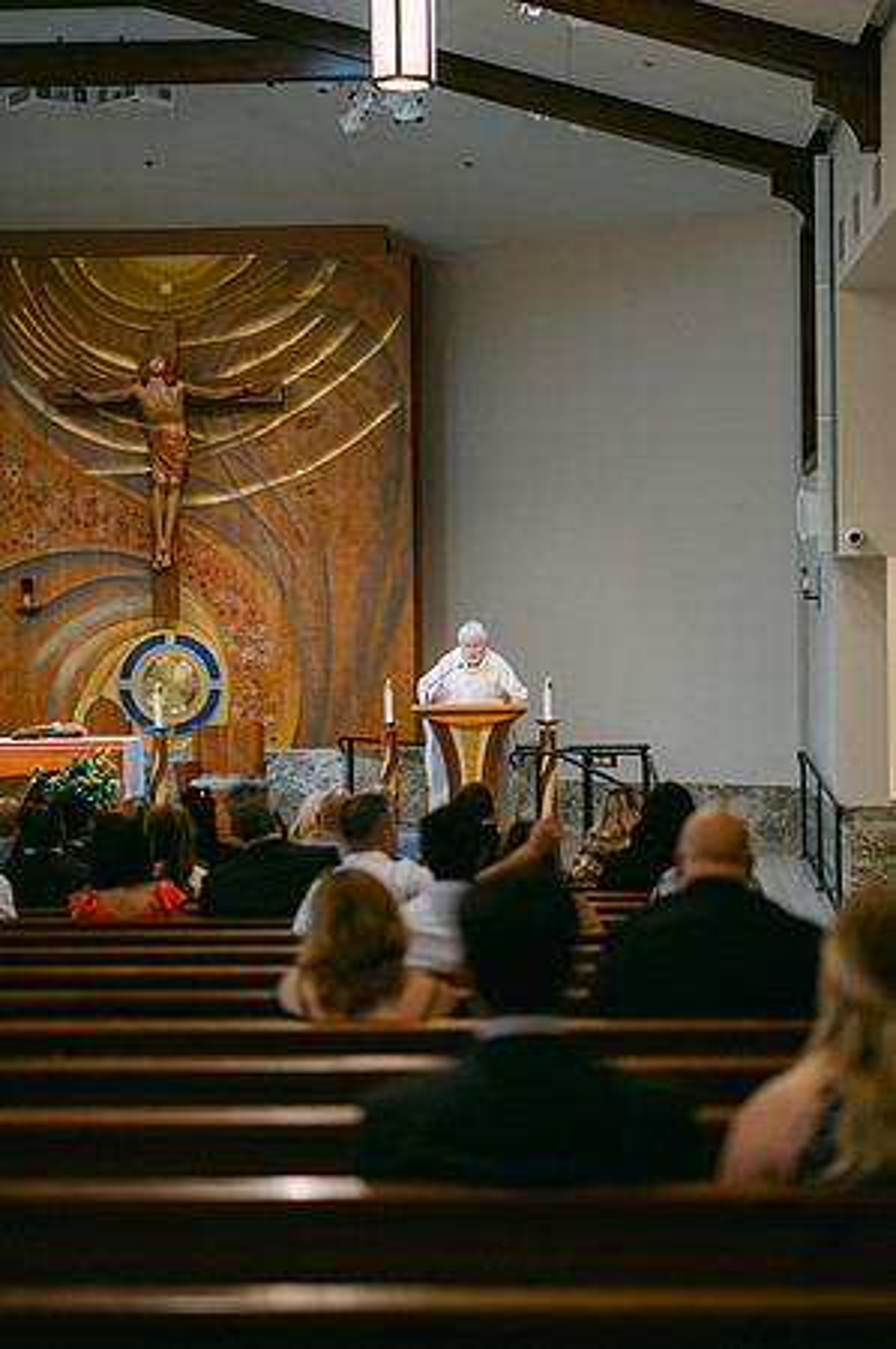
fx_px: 3180
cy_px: 674
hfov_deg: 16.0
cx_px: 448
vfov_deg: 23.9
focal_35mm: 85
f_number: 1.8
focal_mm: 85
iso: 200
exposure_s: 1/125
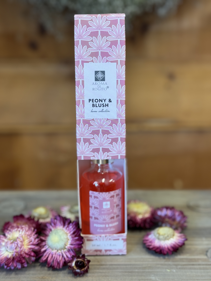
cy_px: 140
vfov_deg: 39.7
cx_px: 106
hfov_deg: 30.3
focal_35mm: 48
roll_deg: +0.1
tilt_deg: -18.4
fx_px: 390
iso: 50
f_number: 1.78
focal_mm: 6.76
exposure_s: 1/50
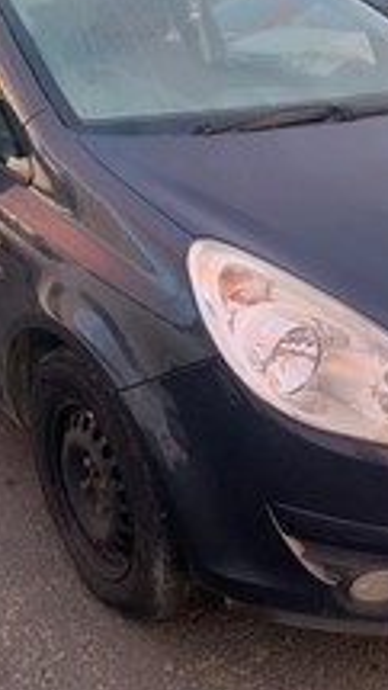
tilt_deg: -19.4
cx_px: 276
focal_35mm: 46
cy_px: 292
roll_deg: +0.5
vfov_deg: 44.4
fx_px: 841
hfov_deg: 25.8
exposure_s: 1/60
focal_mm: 4.25
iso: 125
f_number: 1.8
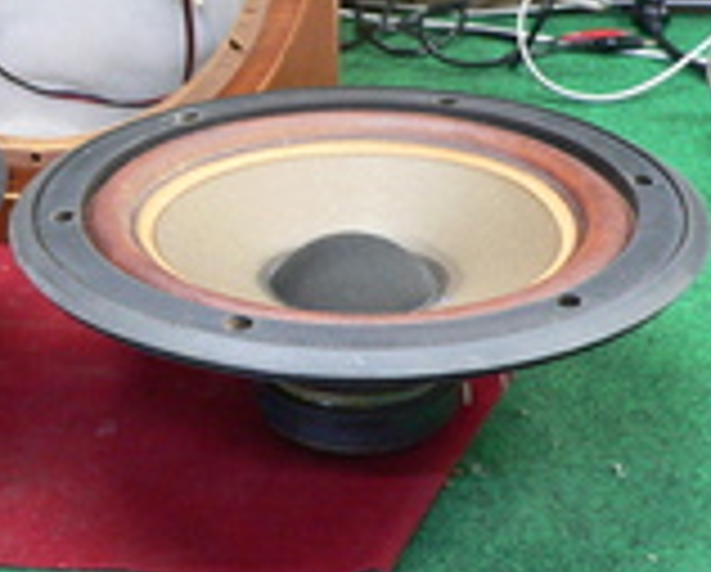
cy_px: 97
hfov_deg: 21.0
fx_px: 1876
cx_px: 86
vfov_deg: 17.2
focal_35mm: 89
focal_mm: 6.4
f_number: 2.8
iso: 200
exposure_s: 1/8
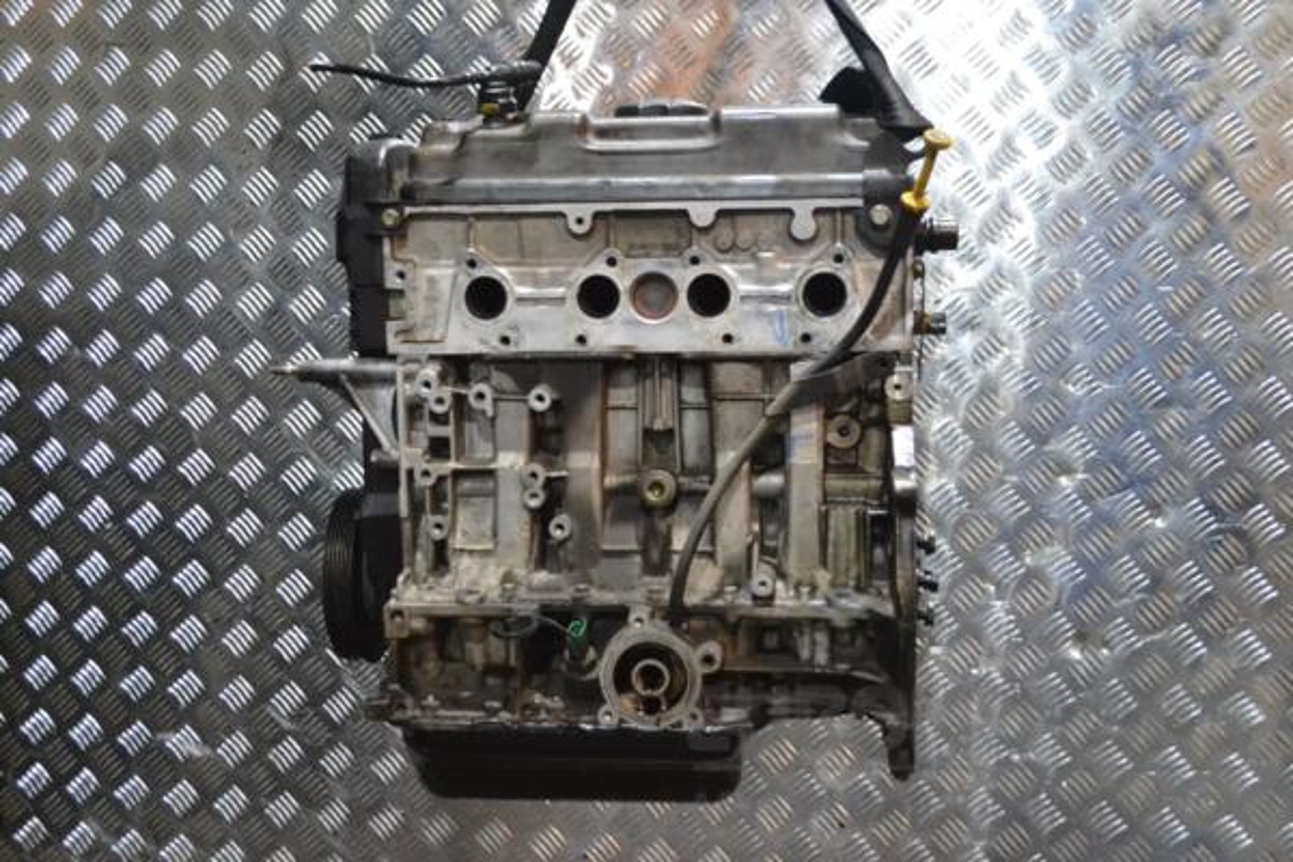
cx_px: 646
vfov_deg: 30.8
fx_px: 1562
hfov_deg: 45.0
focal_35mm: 44
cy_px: 431
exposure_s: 1/60
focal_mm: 29
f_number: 4.5
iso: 3200
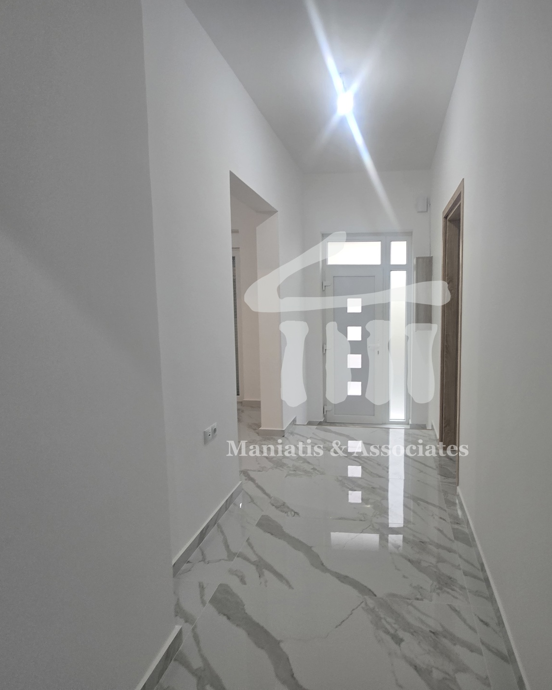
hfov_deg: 75.6
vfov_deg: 89.6
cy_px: 344
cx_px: 346
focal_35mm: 17
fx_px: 347
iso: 125
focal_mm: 2.2
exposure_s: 1/50
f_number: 2.2
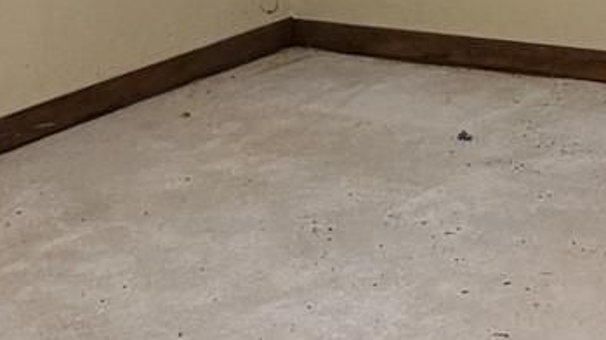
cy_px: -338
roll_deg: +0.5
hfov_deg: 14.6
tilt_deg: -4.7
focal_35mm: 144
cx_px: 679
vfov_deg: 8.0
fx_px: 2313
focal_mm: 6.76
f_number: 1.78
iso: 400
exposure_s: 1/120
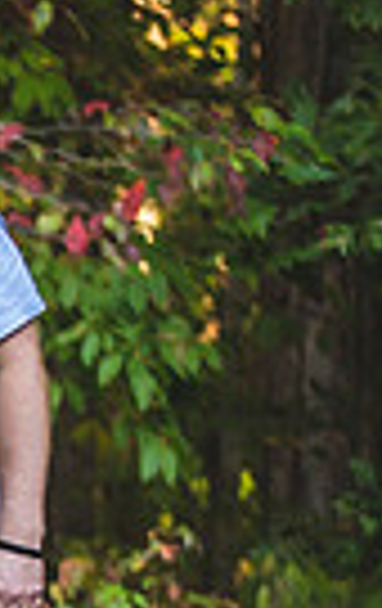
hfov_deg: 2.9
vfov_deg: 4.7
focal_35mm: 446
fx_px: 7390
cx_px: -863
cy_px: 480
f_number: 2.8
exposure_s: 1/320
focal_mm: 102
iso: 400
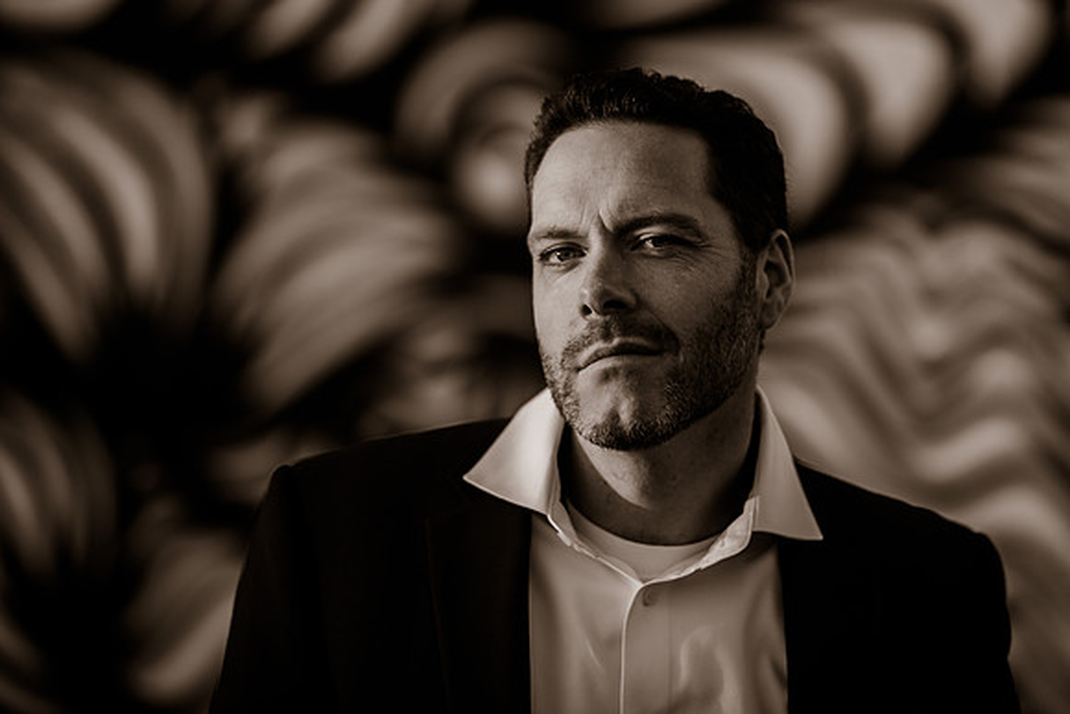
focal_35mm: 116
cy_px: 320
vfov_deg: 11.8
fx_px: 3442
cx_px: 590
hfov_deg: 17.7
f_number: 2
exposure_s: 1/1000
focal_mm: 105
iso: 200
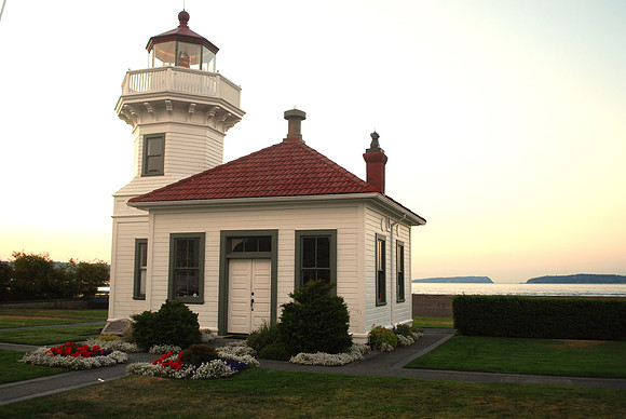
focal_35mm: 30
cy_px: 210
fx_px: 522
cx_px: 313
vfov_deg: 43.7
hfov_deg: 61.9
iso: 200
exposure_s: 1/60
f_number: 4
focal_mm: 20
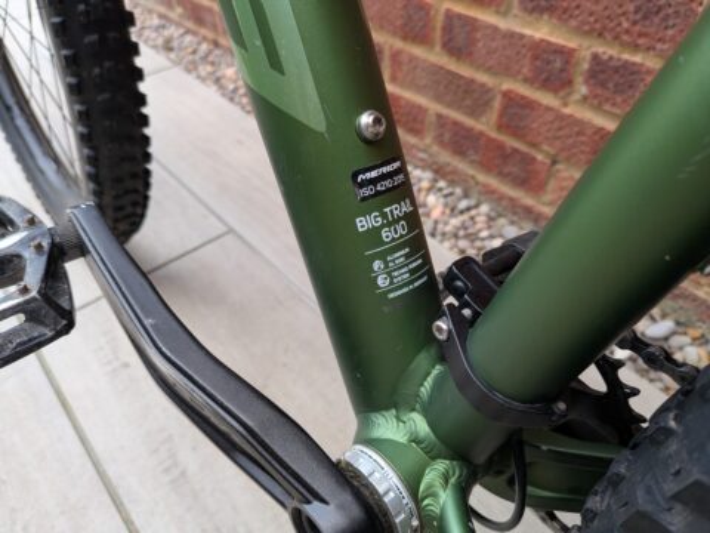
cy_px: 266
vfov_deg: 56.8
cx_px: 355
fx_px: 492
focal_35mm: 24
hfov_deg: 71.6
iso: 26
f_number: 1.7
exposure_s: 1/62.9
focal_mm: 4.53
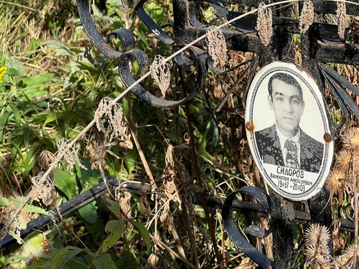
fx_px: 1224
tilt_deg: -19.8
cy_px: 112
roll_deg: +3.7
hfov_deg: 16.6
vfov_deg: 12.6
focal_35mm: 118
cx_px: 268
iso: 32
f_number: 2.8
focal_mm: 9
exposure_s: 1/727
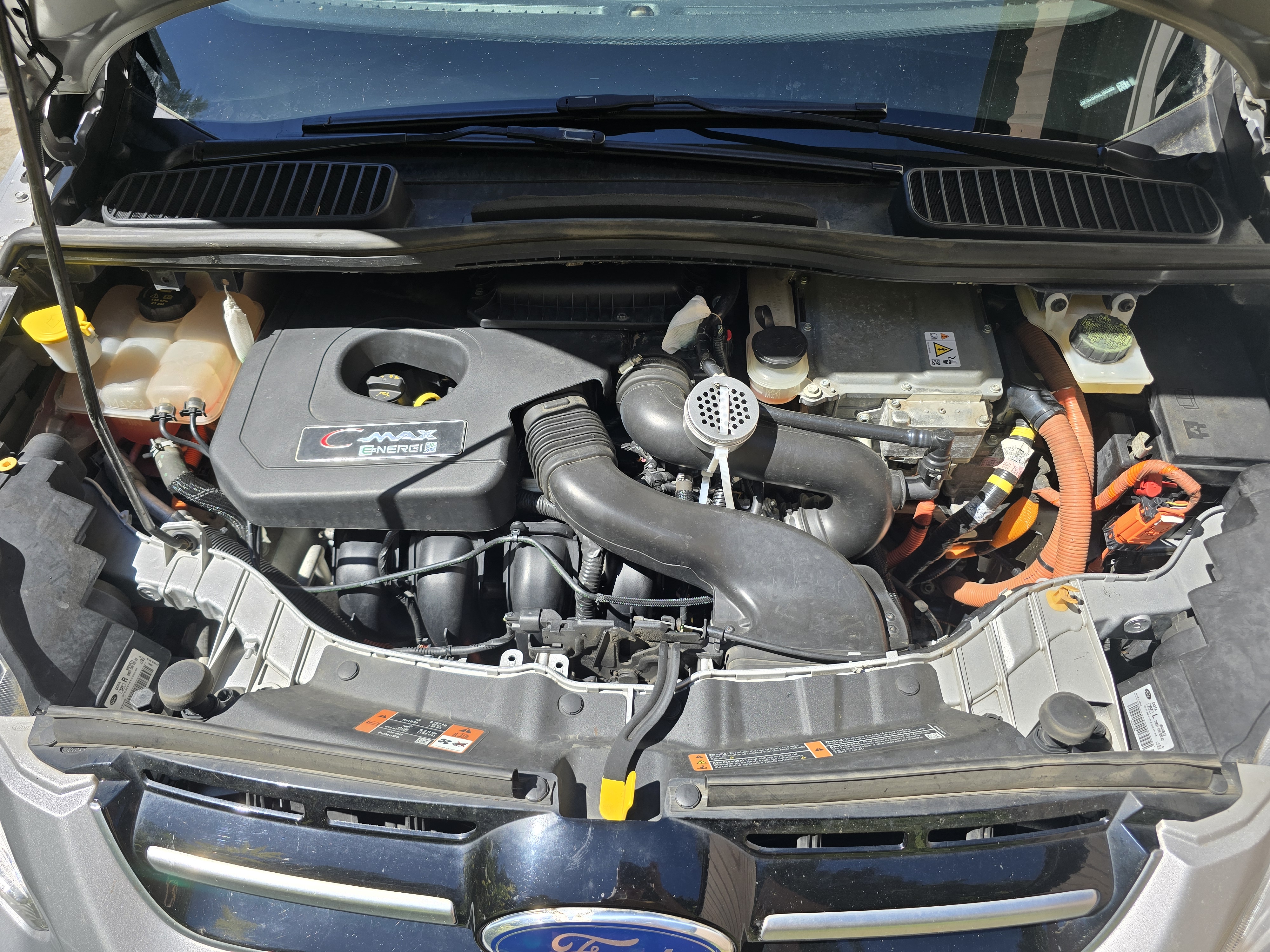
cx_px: 635
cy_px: 476
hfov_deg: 73.9
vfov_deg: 58.9
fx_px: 844
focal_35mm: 23
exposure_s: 1/575
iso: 12
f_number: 1.7
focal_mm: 6.3
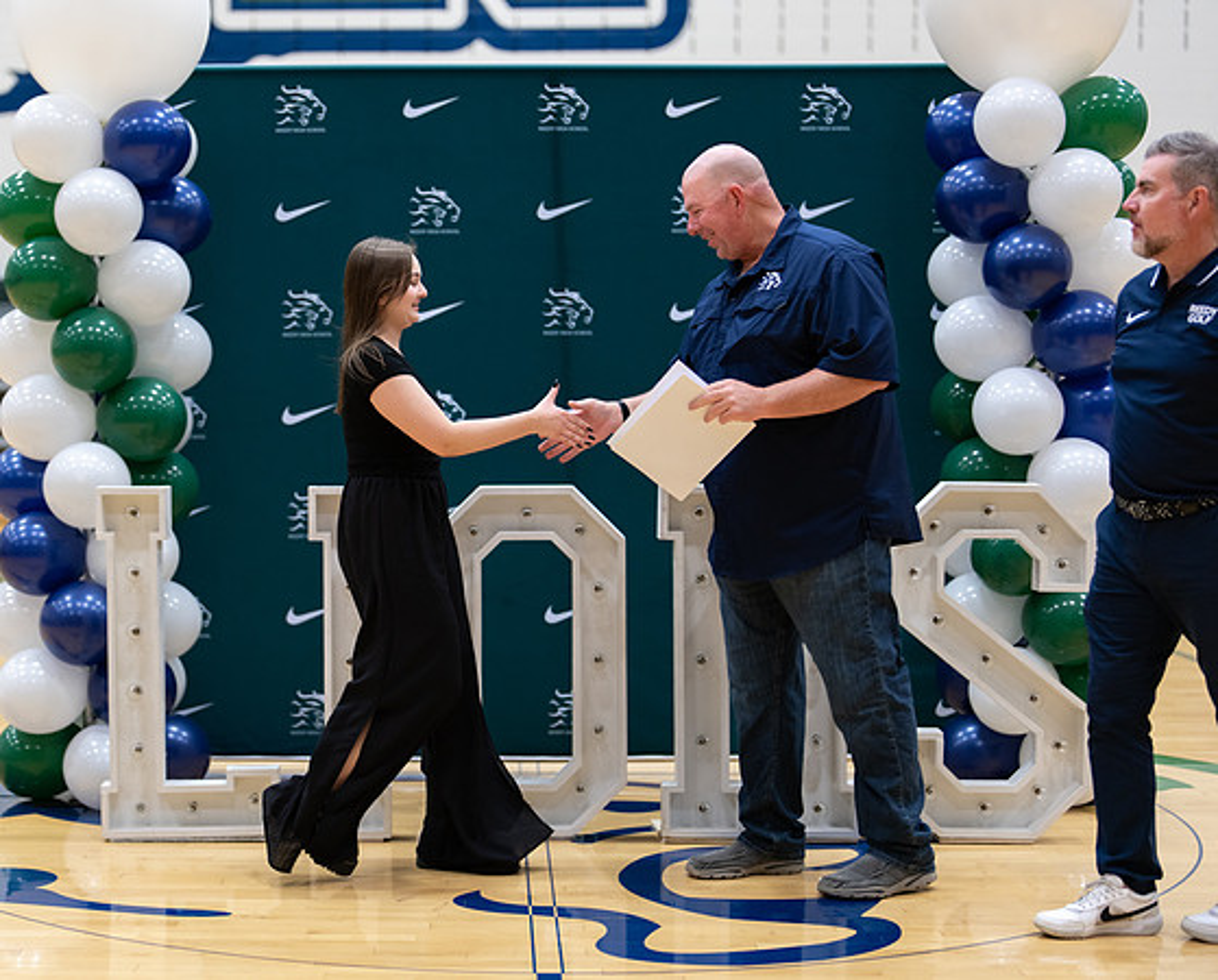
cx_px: 402
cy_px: 504
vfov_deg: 23.9
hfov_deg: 29.3
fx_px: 2313
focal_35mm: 64
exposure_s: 1/320
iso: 400
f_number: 1.2
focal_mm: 50
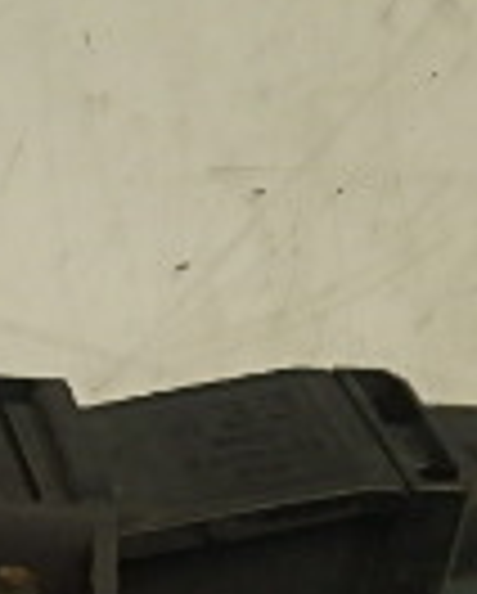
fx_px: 2835
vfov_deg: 11.5
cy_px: 882
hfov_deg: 8.9
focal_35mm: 161
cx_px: -598
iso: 200
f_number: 4.9
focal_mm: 6
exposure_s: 1/50
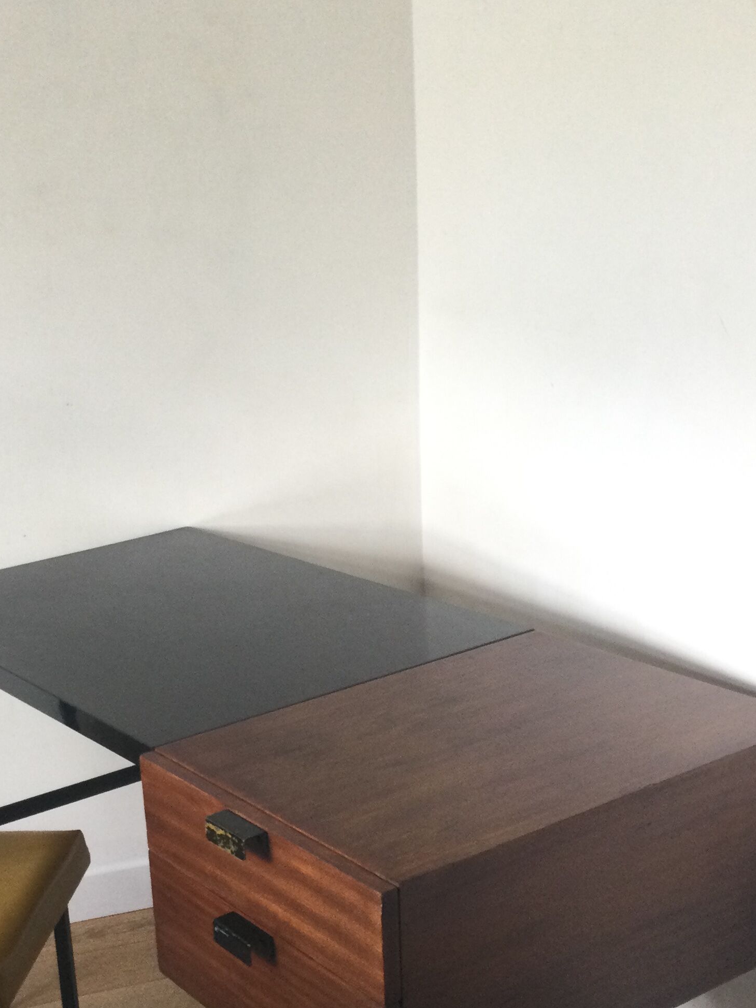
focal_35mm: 52
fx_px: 1515
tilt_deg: -18.6
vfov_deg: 36.2
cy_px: 712
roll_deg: +5.2
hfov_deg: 27.7
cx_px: 216
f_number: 2.4
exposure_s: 1/33
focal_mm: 3.3
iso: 100
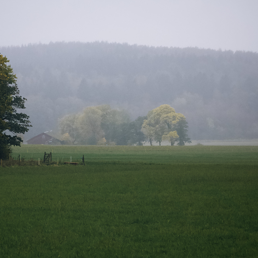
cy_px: 129
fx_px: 1700
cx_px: 97
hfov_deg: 8.7
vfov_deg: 8.7
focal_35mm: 202
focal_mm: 105
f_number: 4.5
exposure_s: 1/1250
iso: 2000
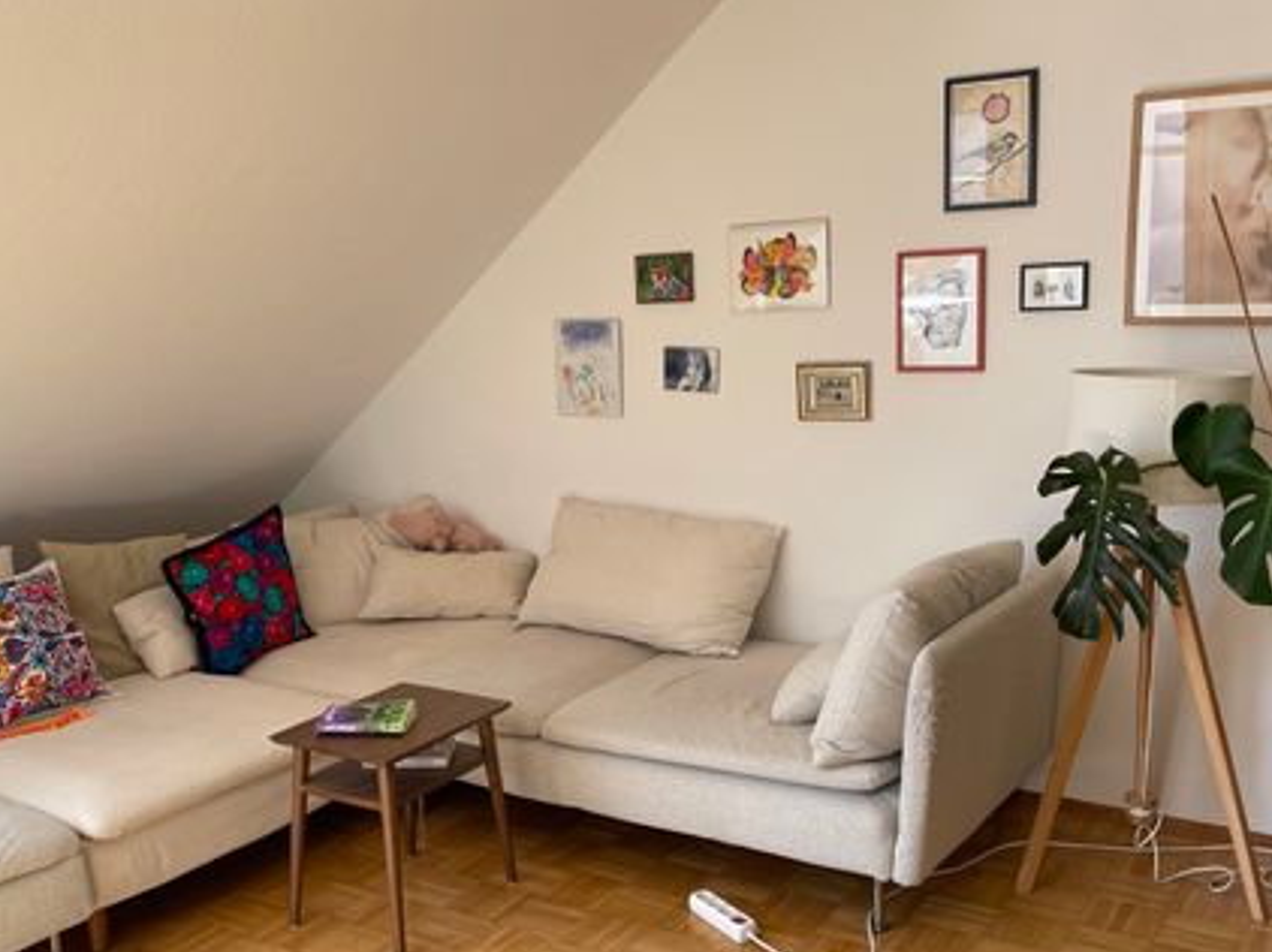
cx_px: 588
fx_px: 1359
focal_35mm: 37
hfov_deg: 50.1
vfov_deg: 38.5
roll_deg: +2.3
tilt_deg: -9.5
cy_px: 548
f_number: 1.6
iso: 40
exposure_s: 1/121
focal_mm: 4.2
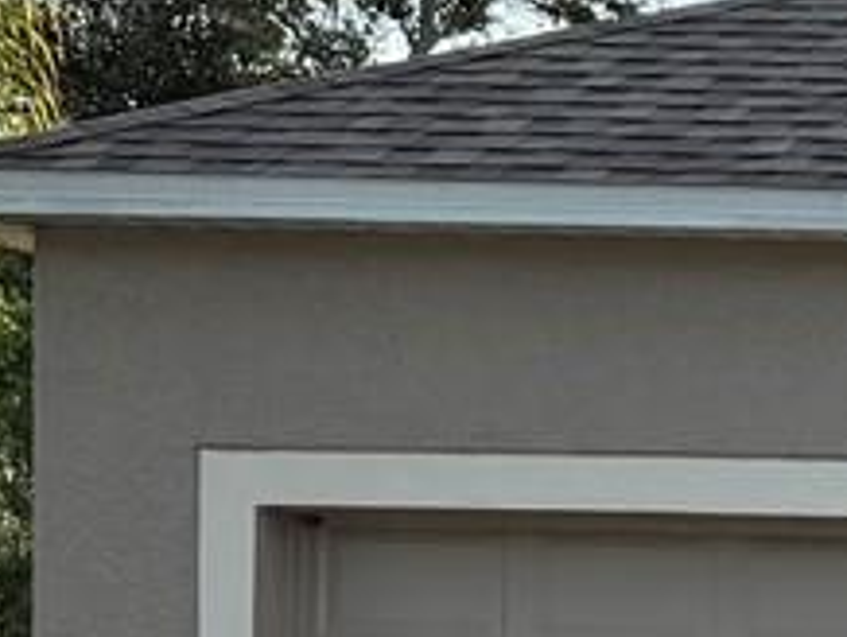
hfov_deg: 9.4
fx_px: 4311
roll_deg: +1.3
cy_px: 987
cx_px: 2335
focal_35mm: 176
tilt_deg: +0.0
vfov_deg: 8.3
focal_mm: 6.76
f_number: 1.78
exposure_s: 1/2370
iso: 80
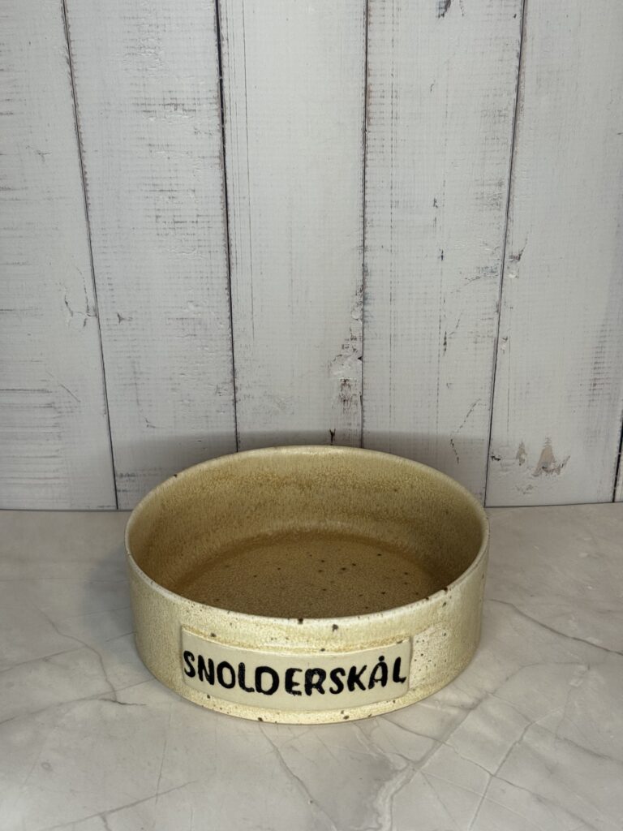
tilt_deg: -23.9
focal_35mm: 48
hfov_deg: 30.3
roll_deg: -0.5
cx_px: 312
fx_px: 1152
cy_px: 416
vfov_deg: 39.7
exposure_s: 1/119
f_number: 1.78
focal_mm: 6.76
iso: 80
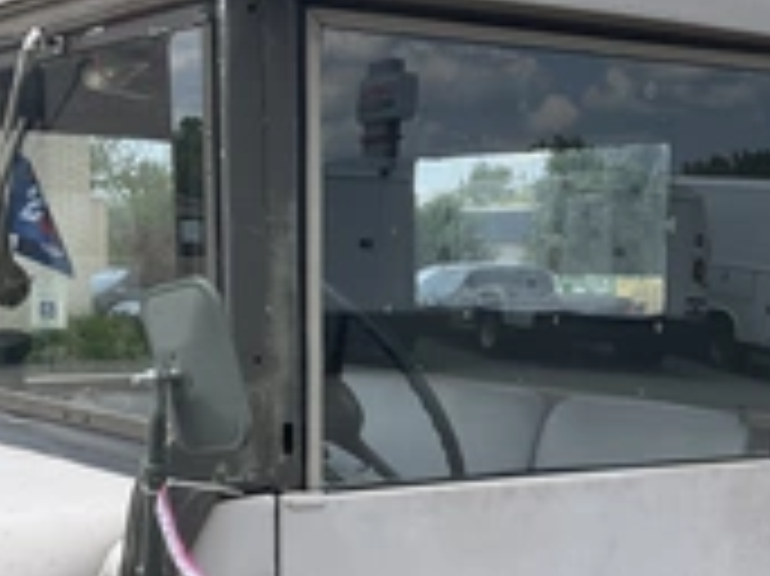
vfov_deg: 21.0
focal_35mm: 68
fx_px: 1512
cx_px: 464
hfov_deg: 28.5
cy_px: 540
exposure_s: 1/898
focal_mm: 3
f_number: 1.8
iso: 25
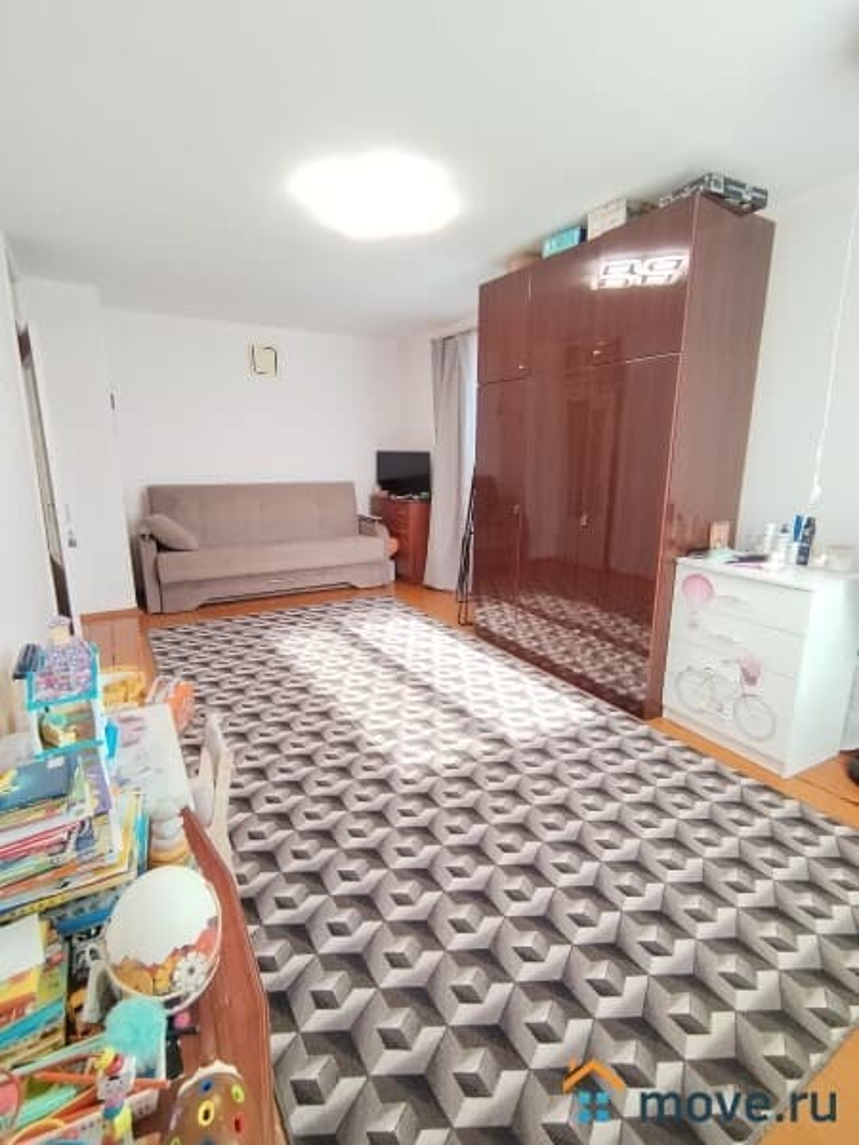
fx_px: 529
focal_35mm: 16
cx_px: 430
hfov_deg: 78.1
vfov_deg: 94.5
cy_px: 572
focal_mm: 1.42
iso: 146
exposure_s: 1/50
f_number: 2.2
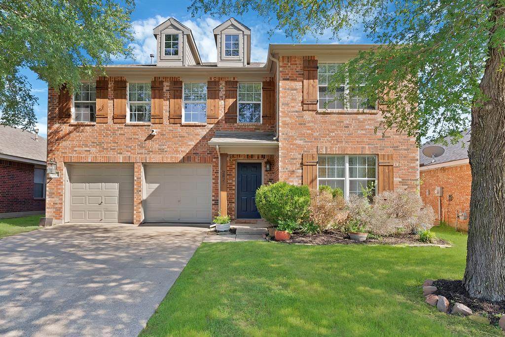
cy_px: 168
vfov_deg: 59.5
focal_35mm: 21
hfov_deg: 81.2
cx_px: 252
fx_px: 295
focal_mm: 21
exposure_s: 1/100
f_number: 9
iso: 640
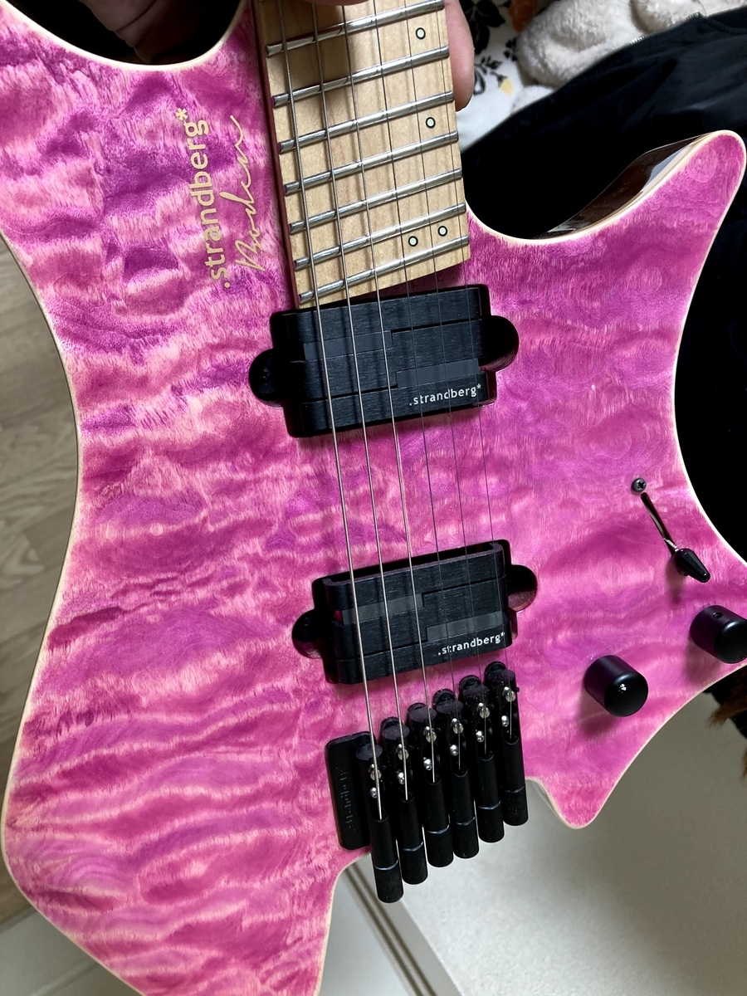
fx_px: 806
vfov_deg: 63.4
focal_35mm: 28
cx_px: 374
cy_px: 498
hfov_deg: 49.7
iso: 160
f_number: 1.8
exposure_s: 1/50
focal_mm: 3.99
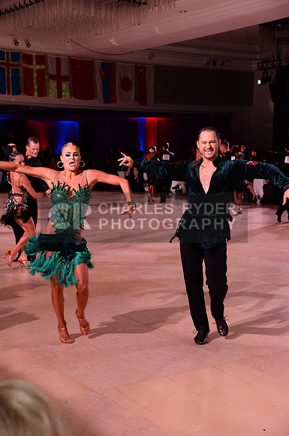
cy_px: 218
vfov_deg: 34.5
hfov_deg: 23.3
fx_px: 700
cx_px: 144
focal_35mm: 58
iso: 2500
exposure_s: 1/250
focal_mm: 58
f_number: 5.6
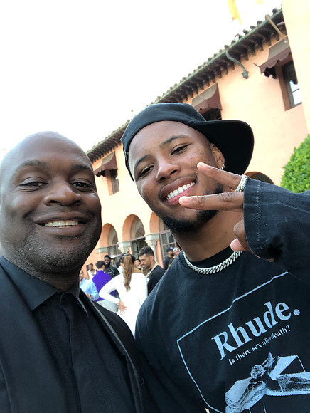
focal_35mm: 32
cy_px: 206
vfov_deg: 56.8
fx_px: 382
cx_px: 155
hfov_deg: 44.2
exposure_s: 1/60
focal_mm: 2.87
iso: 100
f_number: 2.2
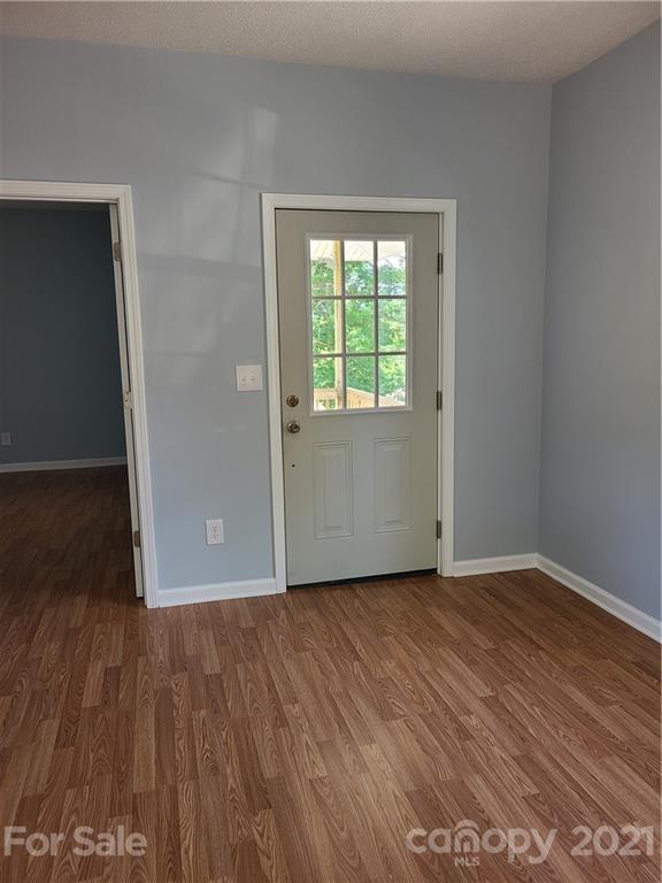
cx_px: 331
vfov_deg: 67.3
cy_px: 442
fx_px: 663
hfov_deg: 53.1
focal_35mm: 26
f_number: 1.8
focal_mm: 5.4
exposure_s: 1/59
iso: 64
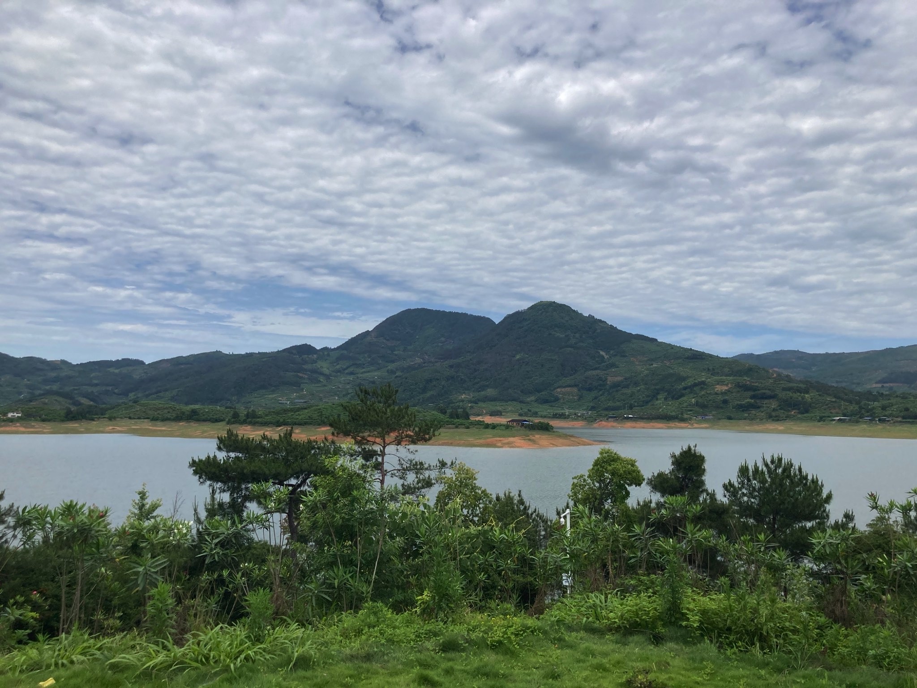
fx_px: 742
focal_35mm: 28
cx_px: 458
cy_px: 344
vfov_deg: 49.7
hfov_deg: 63.4
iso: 25
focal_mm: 3.99
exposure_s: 1/4000
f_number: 1.8
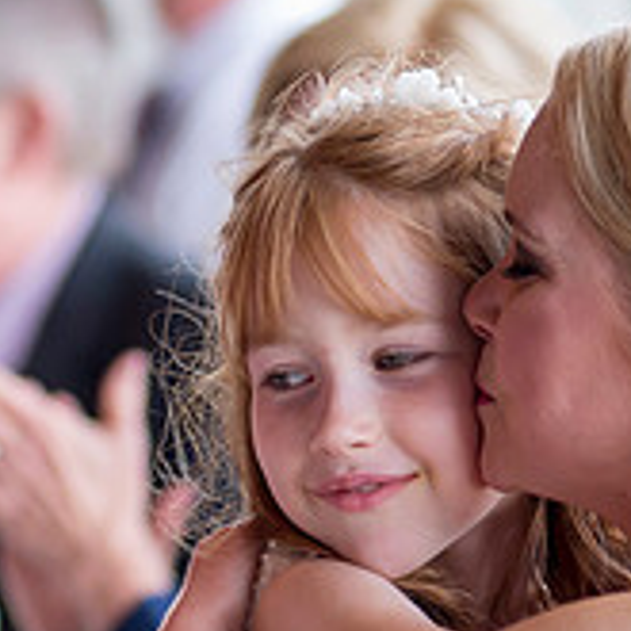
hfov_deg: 3.3
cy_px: 482
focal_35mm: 534
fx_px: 11013
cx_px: 166
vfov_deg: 3.3
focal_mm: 135
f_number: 3.5
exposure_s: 1/250
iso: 1000
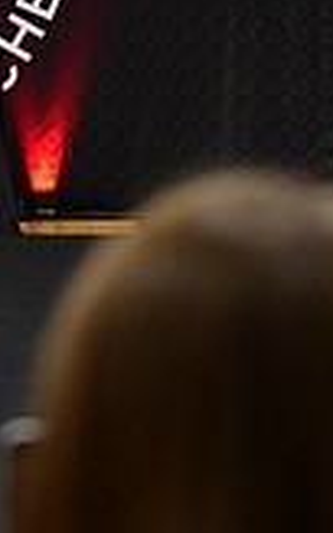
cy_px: 21
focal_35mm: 381
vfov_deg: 5.5
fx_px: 5527
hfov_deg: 3.4
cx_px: 940
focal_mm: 70
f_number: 4
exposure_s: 1/500
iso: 4000
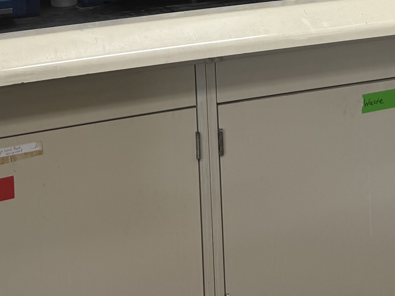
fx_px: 981
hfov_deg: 22.7
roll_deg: +1.8
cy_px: -227
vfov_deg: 15.0
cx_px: 139
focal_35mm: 86
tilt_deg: +3.0
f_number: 1.78
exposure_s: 1/120
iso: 80
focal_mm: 6.76
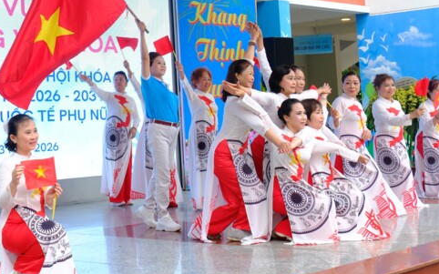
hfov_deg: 27.0
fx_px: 885
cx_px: 58
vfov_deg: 17.3
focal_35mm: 74
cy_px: 18
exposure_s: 1/160
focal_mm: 23.4
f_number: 4
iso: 640
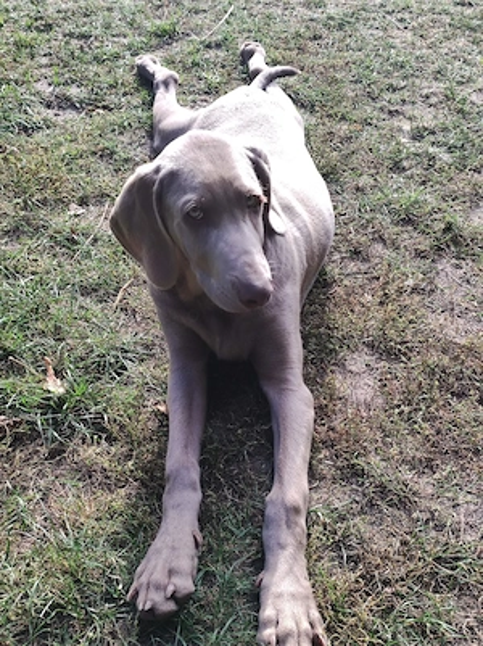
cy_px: 323
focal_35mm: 17
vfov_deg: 91.1
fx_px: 317
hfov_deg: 74.6
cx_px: 242
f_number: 1.79
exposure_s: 1/100
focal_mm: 4.74
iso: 62
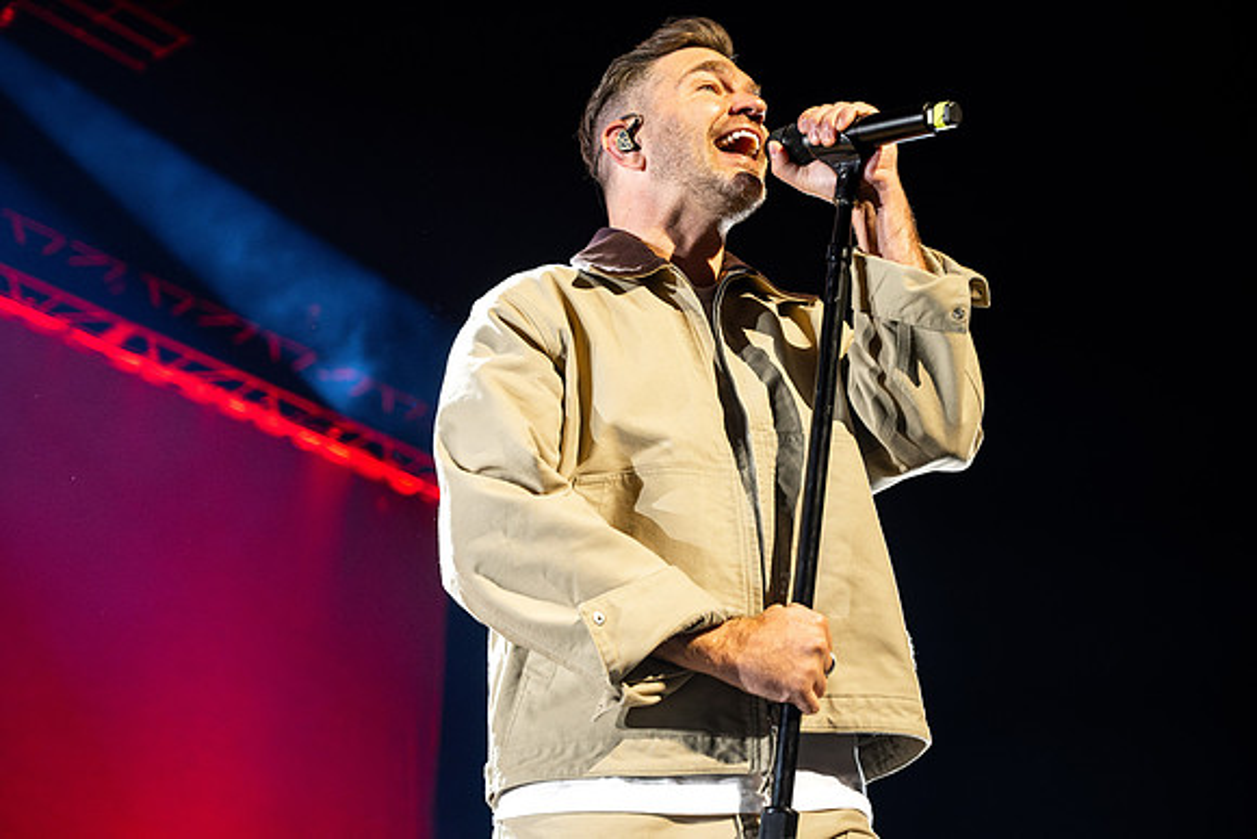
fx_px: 2567
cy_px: 441
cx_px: 597
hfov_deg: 27.5
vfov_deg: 18.6
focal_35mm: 74
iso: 5000
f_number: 4
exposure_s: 1/320
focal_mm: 70
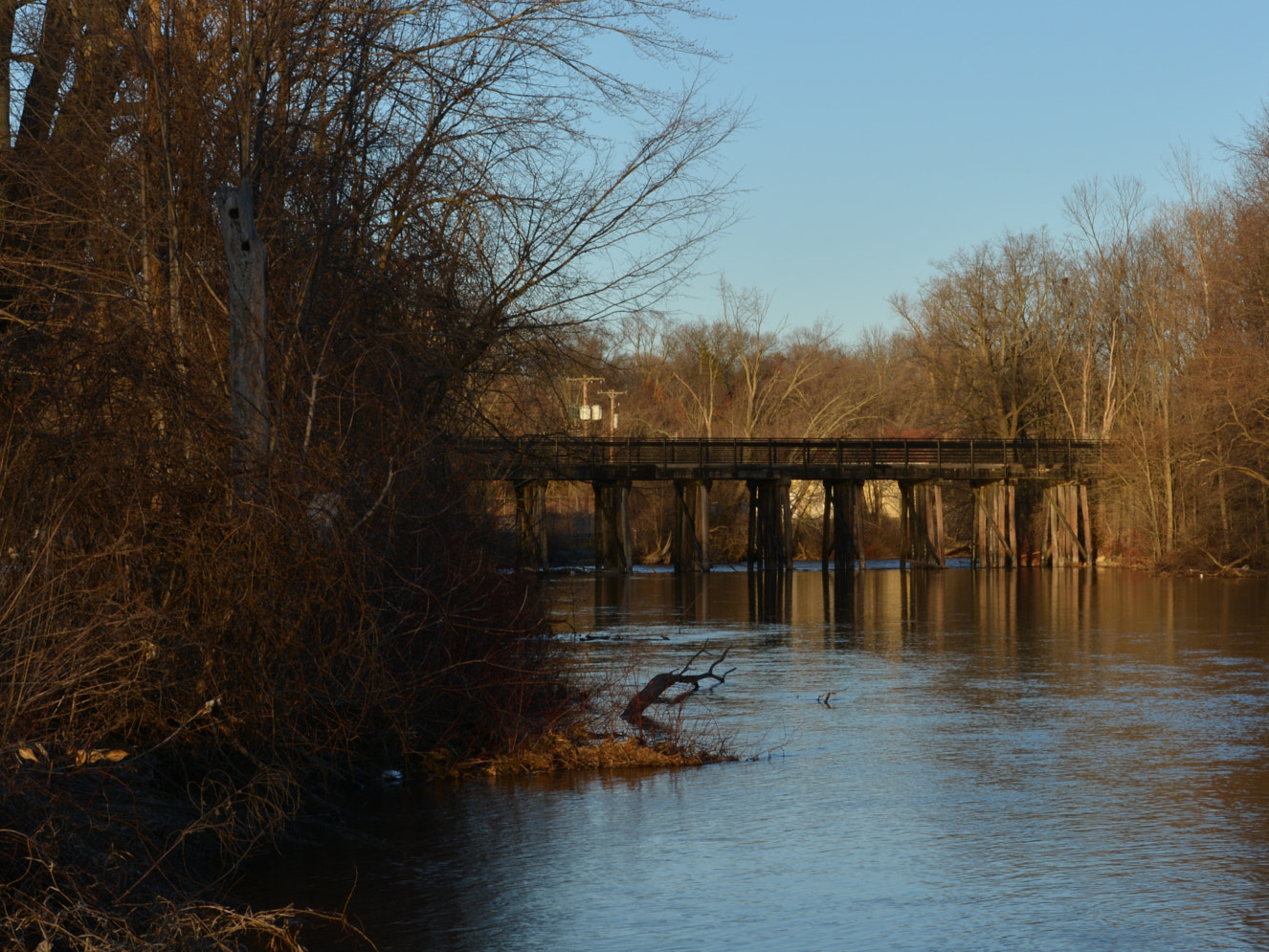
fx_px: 3593
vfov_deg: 15.1
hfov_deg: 19.9
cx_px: 964
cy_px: 385
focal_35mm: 98
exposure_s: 1/60
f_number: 14
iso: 125
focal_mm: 44
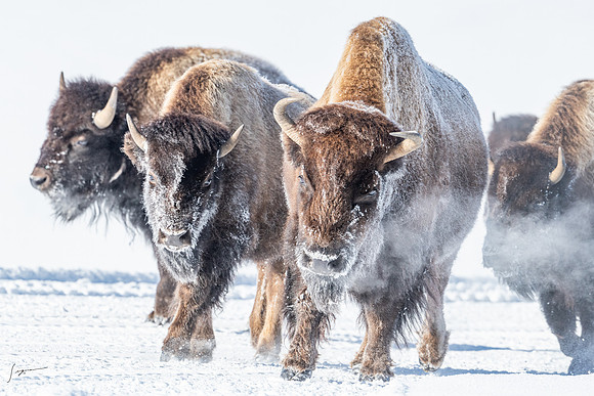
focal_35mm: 503
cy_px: 199
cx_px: 299
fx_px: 8305
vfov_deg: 2.7
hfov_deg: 4.1
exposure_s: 1/640
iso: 400
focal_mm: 500
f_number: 10
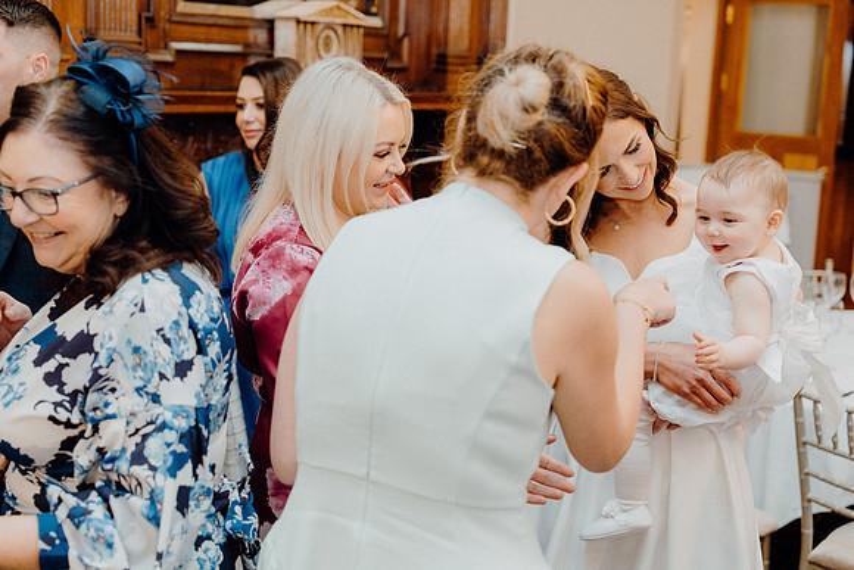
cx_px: 427
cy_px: 285
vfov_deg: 23.8
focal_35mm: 57
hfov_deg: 35.0
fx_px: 1352
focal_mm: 57
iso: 2000
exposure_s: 1/160
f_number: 3.5
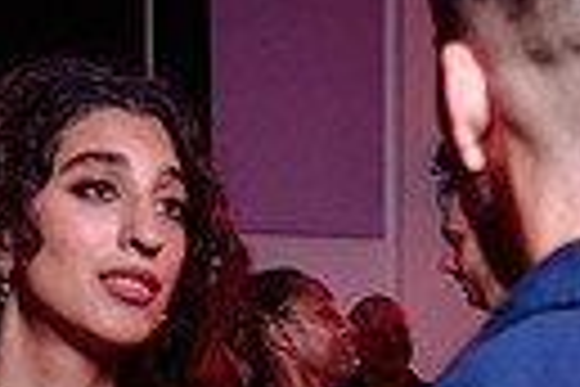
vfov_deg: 10.1
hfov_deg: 15.4
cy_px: 554
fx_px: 2127
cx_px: 481
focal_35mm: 132
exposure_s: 1/60
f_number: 3.5
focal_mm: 24
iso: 800
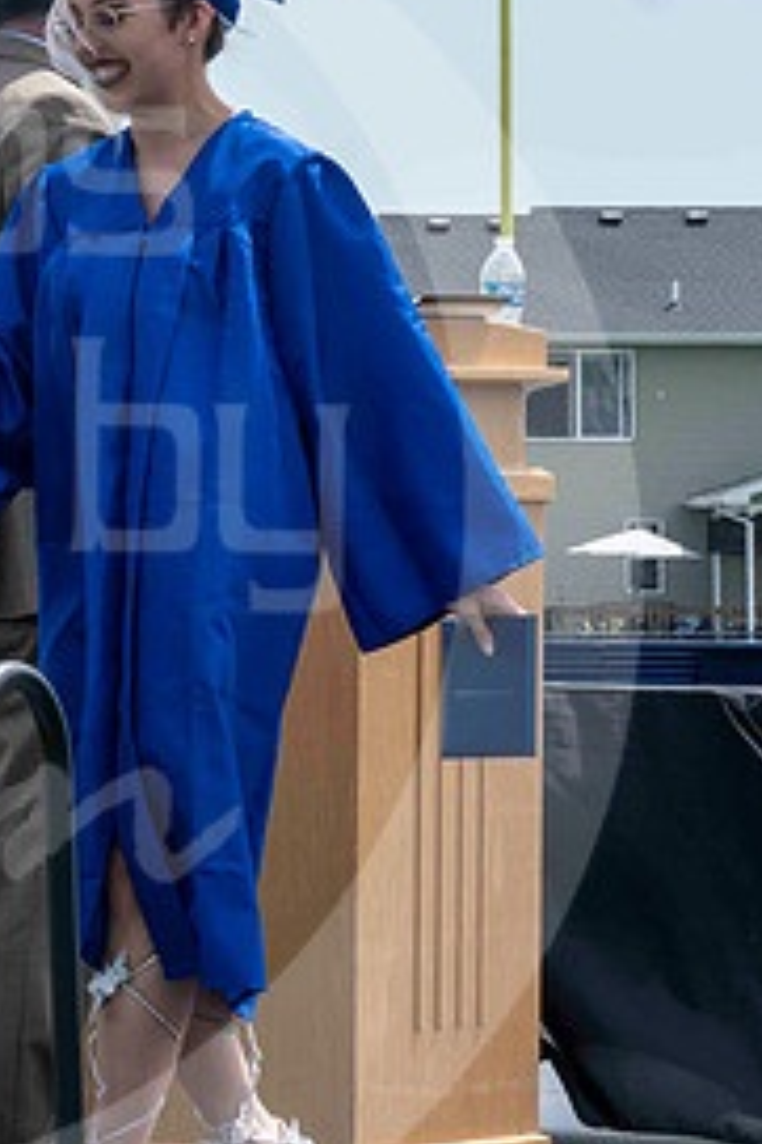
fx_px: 8456
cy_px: 58
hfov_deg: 5.1
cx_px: -566
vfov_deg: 7.7
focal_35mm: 266
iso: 200
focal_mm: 74
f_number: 13
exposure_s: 1/250
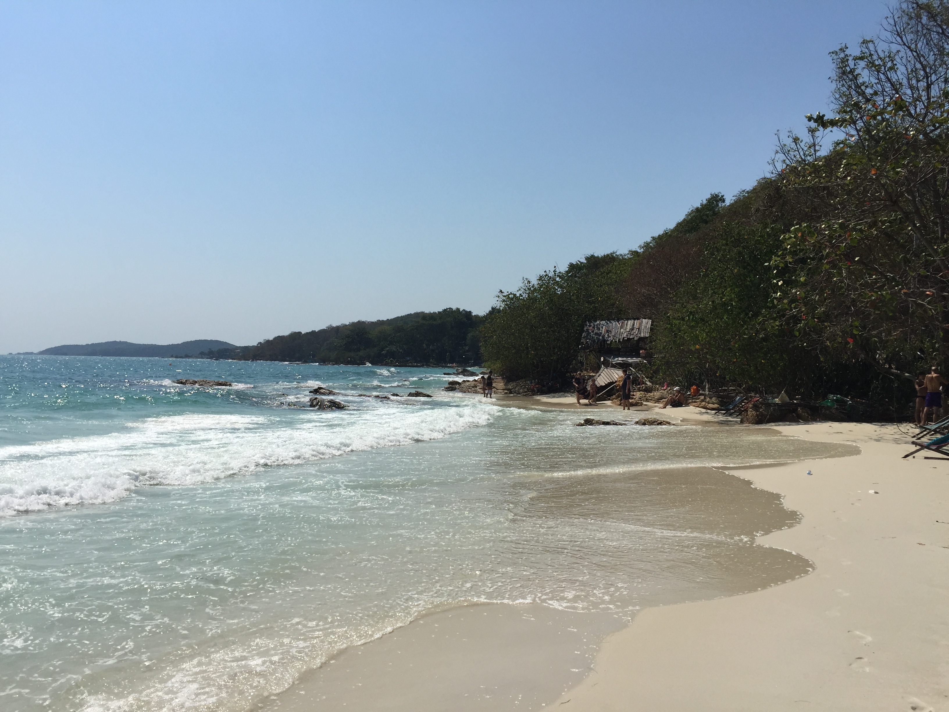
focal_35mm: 29
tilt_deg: +1.2
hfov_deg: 61.7
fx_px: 795
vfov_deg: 48.2
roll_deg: -2.0
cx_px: 474
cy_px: 356
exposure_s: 1/5650
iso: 32
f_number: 2.2
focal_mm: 4.15
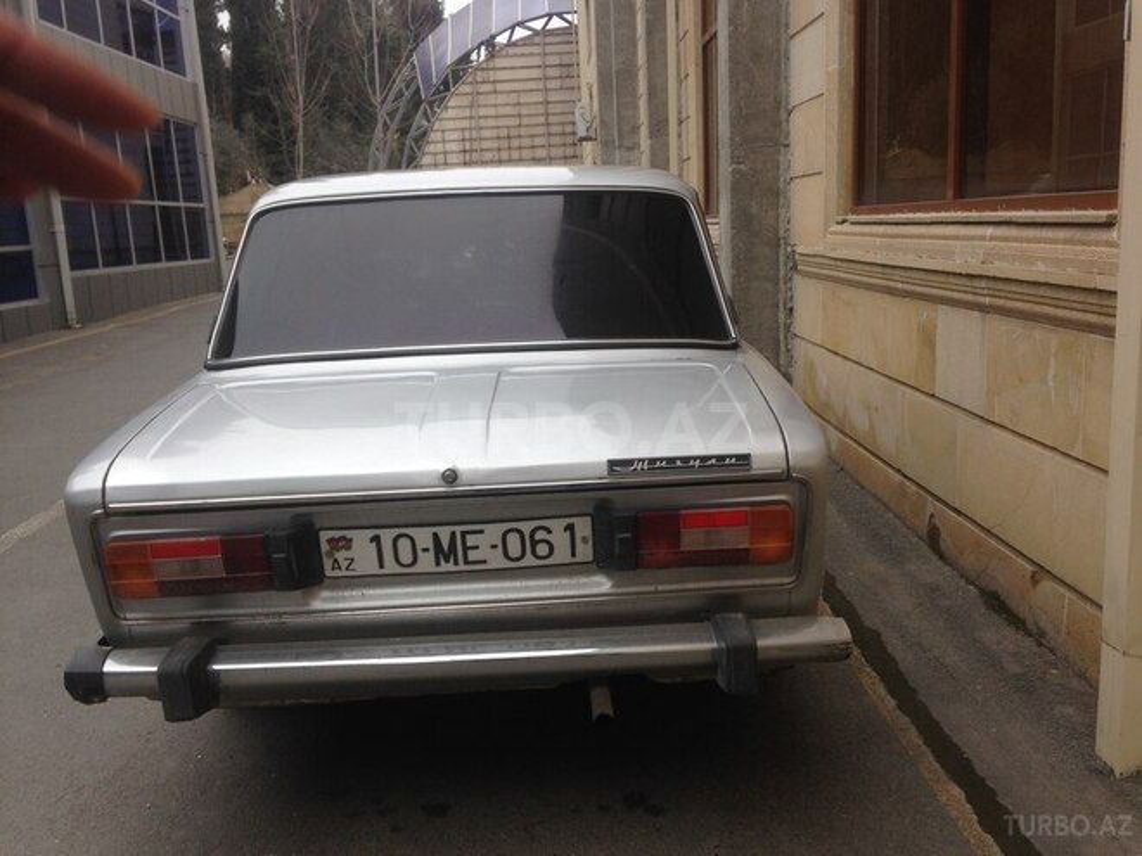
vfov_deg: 42.9
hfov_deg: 55.4
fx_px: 1089
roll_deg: +2.6
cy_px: 428
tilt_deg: -7.5
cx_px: 571
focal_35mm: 33
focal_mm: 4.12
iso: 50
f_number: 2.4
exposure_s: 1/452
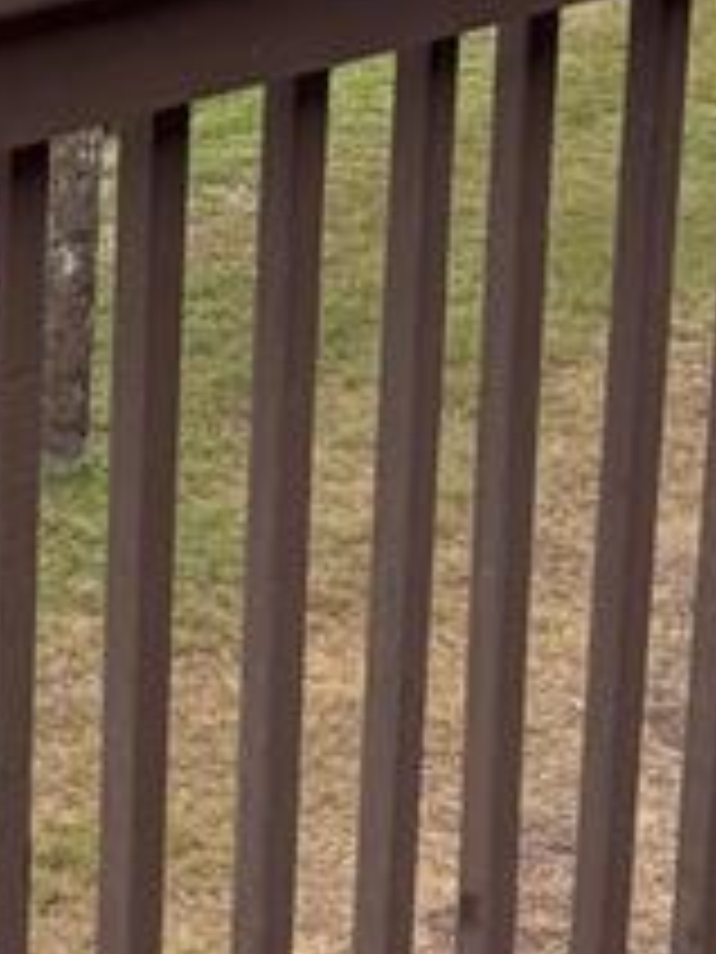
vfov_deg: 13.3
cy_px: 36
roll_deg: +0.7
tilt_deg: -12.7
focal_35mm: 147
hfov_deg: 9.6
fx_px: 4054
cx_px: -531
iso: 50
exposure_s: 1/3125
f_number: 1.6
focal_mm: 5.96
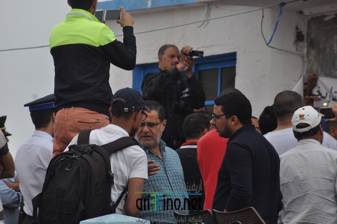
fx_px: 2805
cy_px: 112
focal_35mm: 300
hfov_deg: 6.9
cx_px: 168
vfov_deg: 4.6
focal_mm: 200
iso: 640
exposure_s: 1/1000
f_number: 5.6
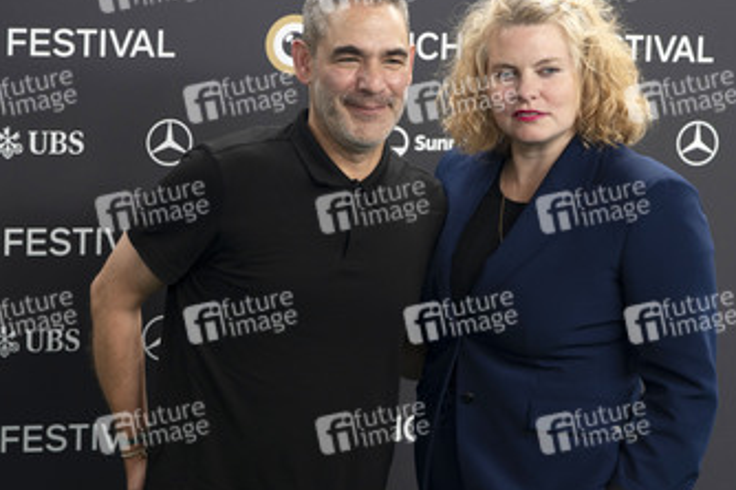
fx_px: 2553
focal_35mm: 125
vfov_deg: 10.9
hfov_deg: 16.4
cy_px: 186
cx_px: 331
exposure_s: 1/200
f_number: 4.5
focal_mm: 75
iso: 400
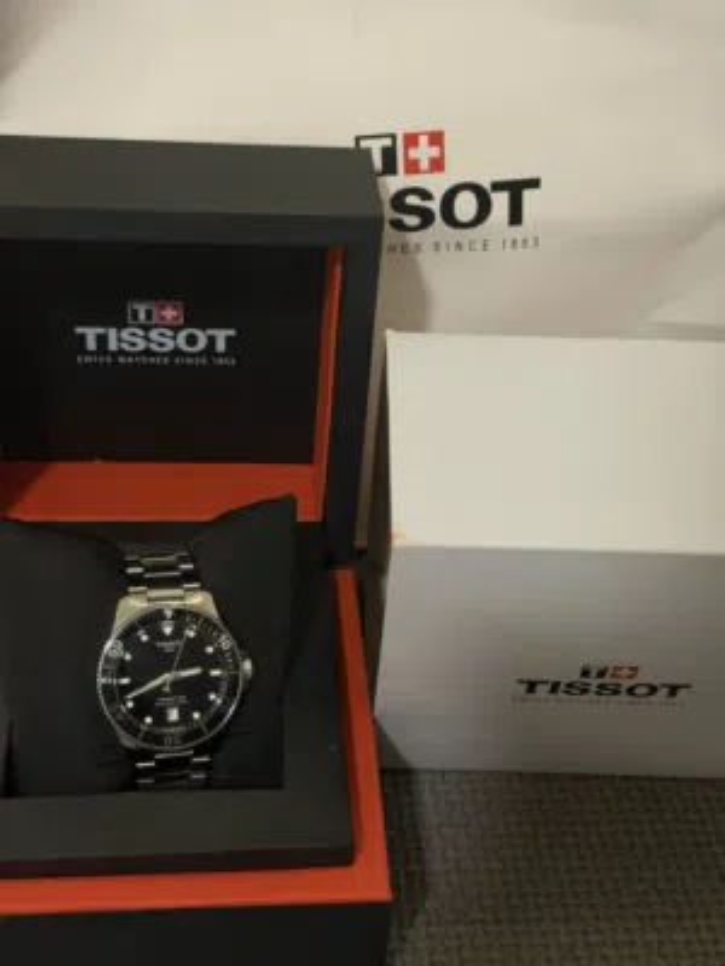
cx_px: 362
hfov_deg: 30.3
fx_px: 1340
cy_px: 483
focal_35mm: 48
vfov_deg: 39.7
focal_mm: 6.76
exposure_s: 1/50
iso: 200
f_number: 1.78
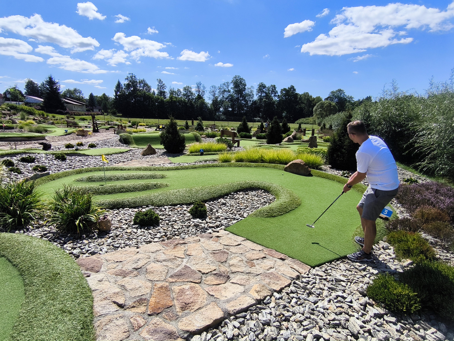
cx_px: 227
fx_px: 249
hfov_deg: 84.7
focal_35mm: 19
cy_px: 170
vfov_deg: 68.7
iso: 50
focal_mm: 1.91
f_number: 2.2
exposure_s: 1/2677
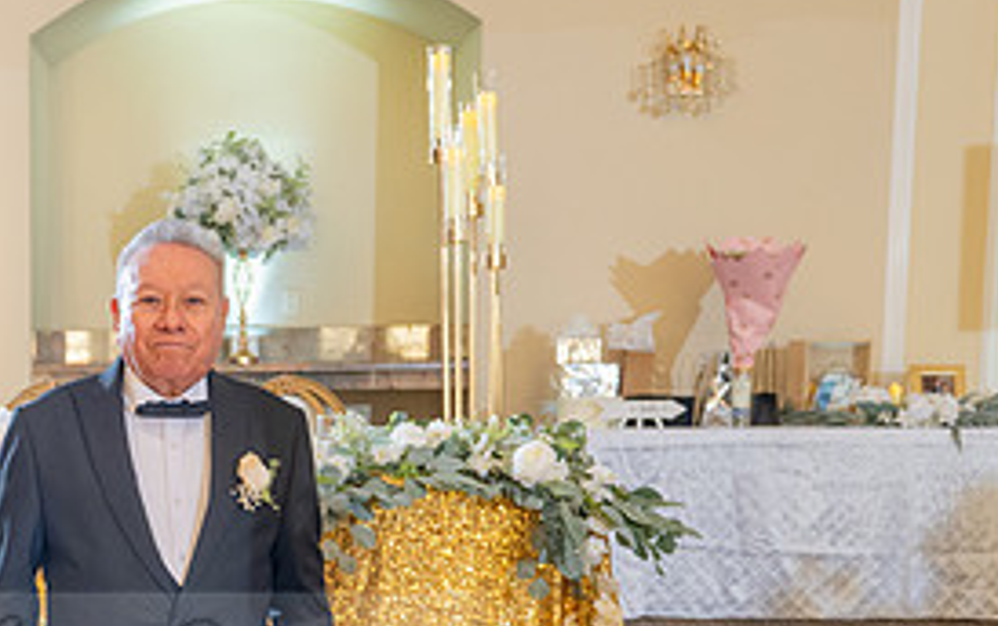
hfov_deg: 27.3
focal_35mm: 71
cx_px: 1
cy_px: 649
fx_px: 1933
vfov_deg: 17.9
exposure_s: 1/80
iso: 800
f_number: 4
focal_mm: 28
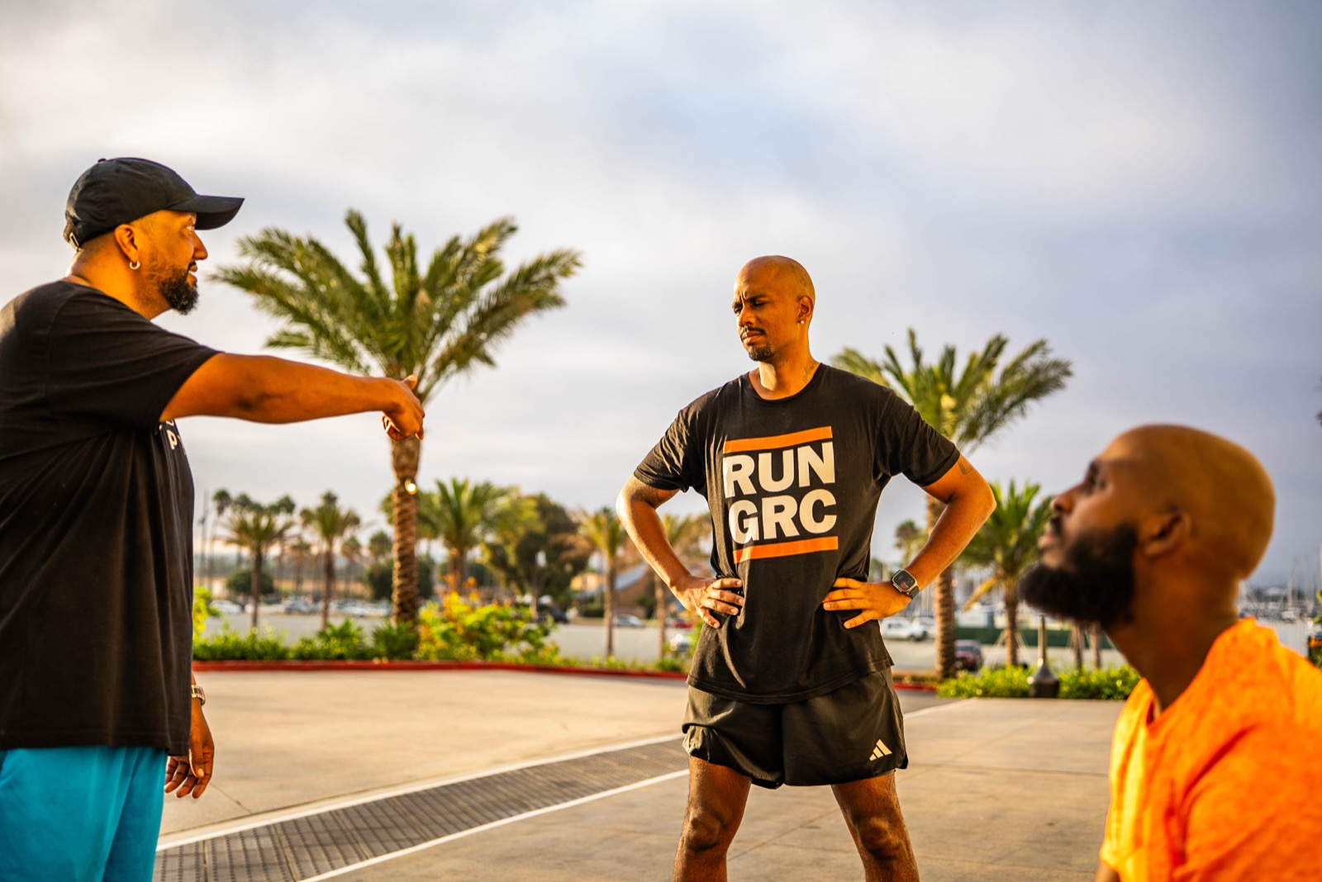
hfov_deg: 54.4
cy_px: 441
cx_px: 661
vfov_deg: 37.9
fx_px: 1286
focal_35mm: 35
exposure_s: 1/640
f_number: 2
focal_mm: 35
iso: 160
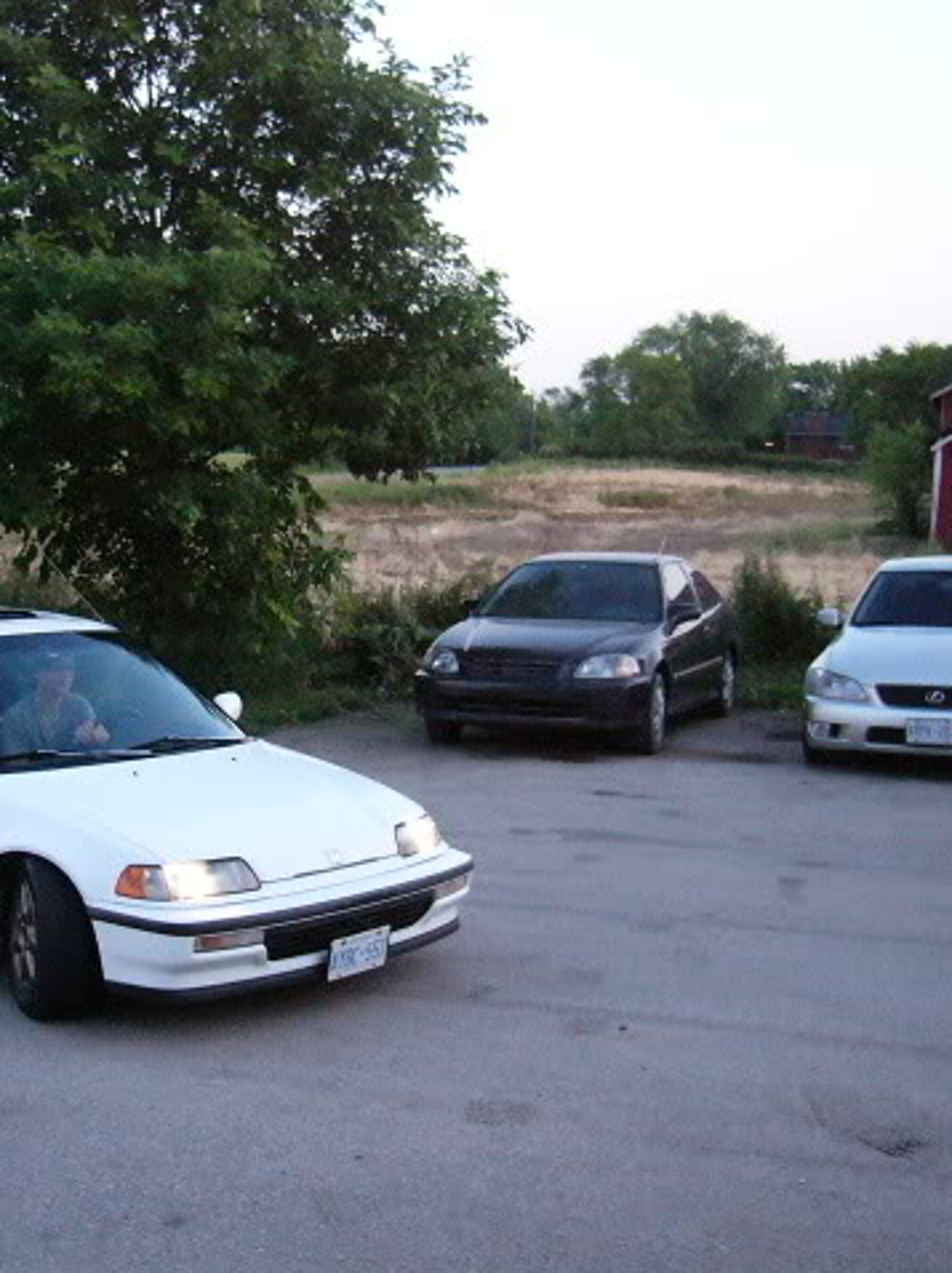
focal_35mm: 47
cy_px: 635
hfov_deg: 30.4
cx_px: 253
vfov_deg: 40.5
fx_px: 1726
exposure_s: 1/125
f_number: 2.8
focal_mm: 5.8
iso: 400
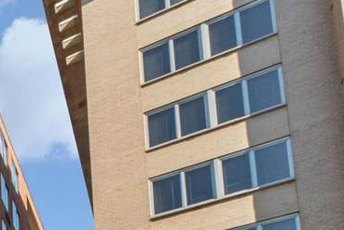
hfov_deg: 23.5
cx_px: -248
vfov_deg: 21.1
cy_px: 364
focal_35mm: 52
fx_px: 497
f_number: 20
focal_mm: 10
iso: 200
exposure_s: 1/50
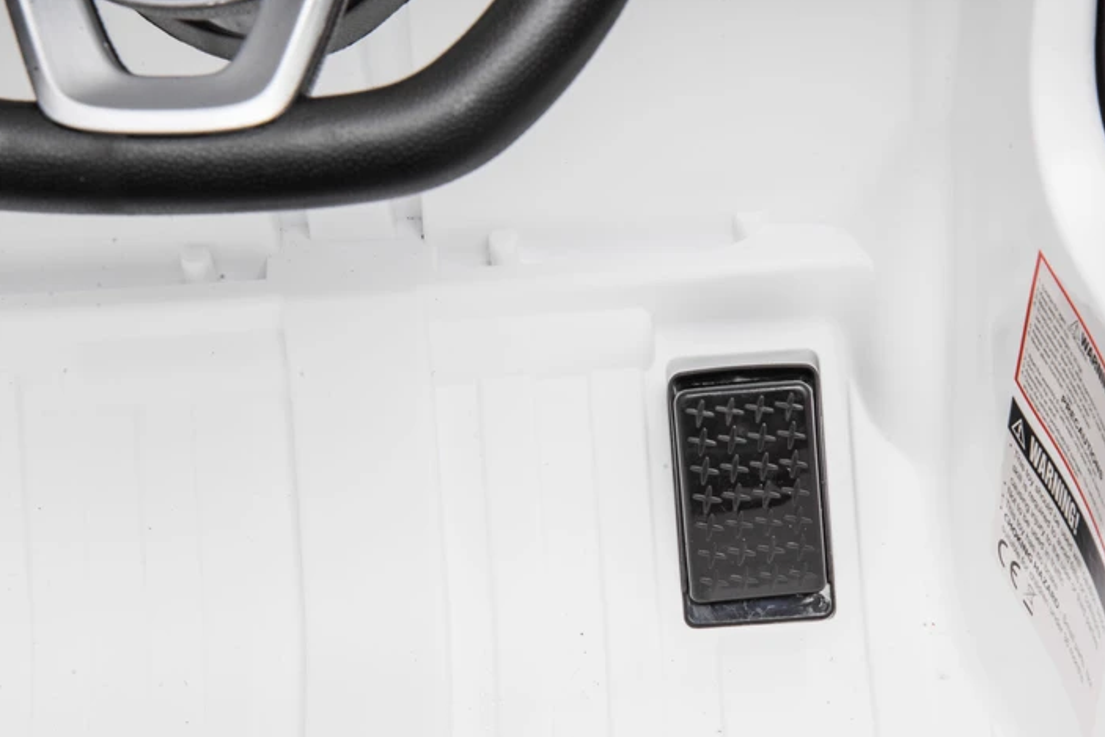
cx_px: 706
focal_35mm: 111
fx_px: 3408
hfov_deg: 18.4
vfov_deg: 12.3
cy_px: 470
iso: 100
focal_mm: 78
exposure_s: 1/60
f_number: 22
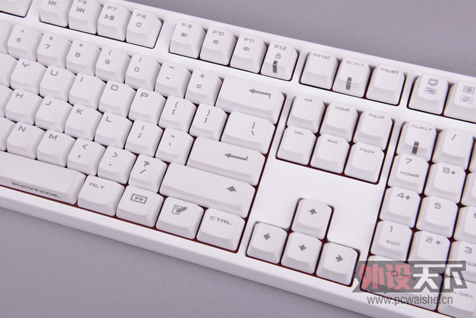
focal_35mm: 52
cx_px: 238
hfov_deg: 38.2
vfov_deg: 26.0
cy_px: 159
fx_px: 688
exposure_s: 1/160
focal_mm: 52
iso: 200
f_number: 16
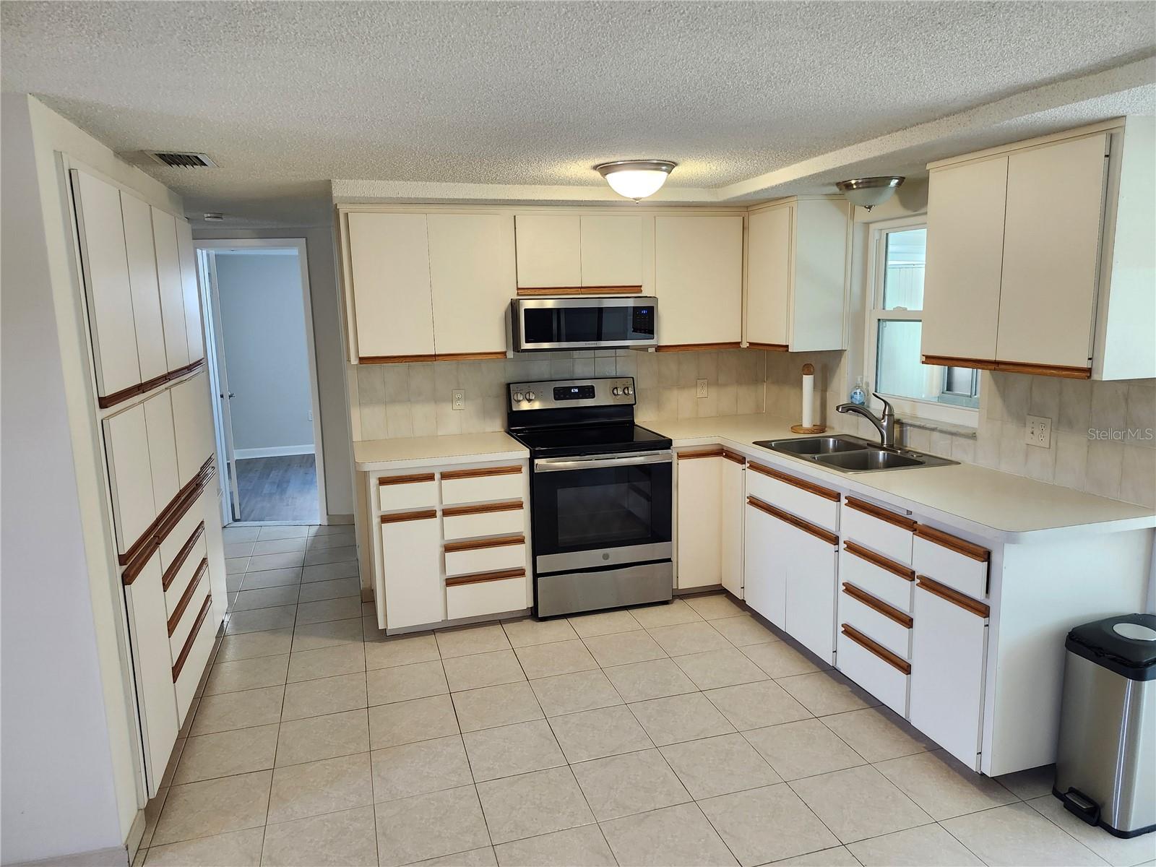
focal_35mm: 23
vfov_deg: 58.9
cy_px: 434
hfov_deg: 73.9
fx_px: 768
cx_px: 578
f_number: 1.8
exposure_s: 1/120
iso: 320
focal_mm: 5.54
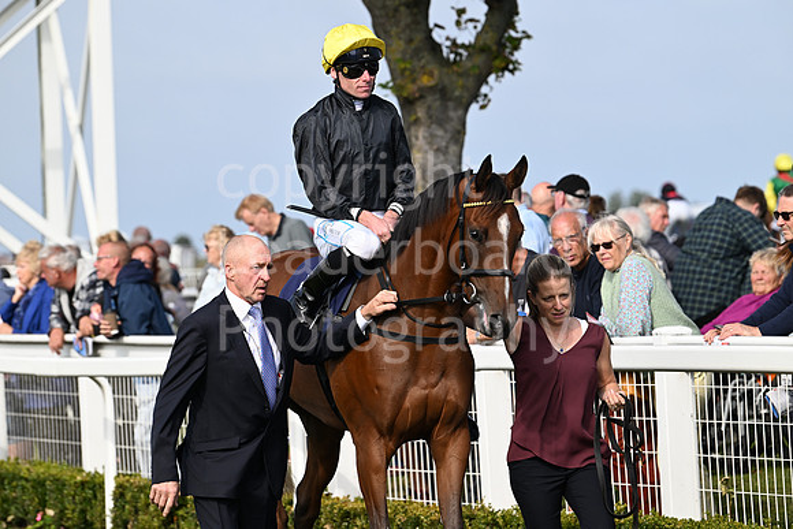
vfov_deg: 6.9
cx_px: 396
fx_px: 4406
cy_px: 264
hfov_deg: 10.3
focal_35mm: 200
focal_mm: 200
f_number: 5.6
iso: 500
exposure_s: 1/2500
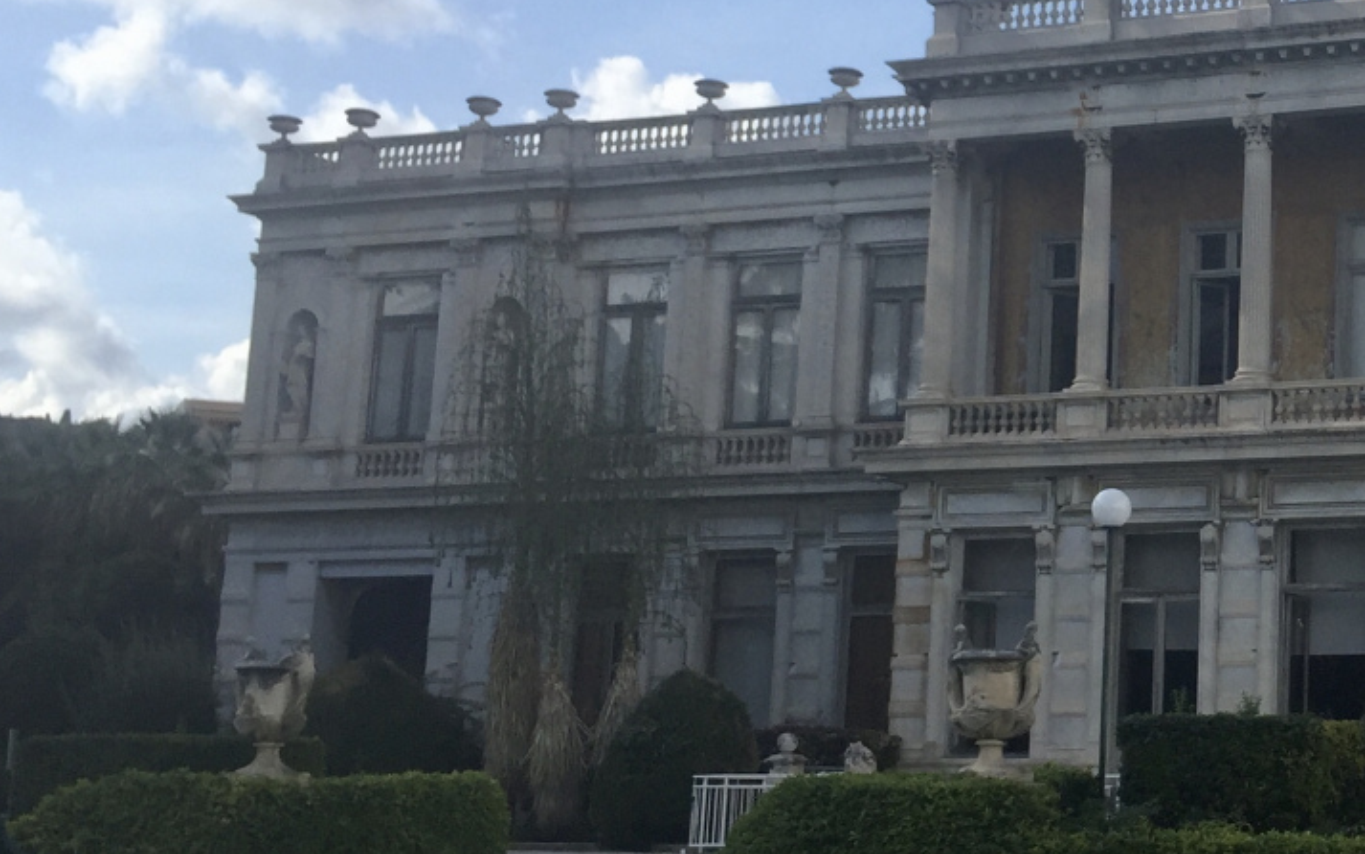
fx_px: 2567
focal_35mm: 69
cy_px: 295
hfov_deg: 27.4
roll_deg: -0.9
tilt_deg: +11.0
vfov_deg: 18.8
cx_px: 1472
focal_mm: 4.15
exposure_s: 1/1799
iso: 32
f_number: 2.2
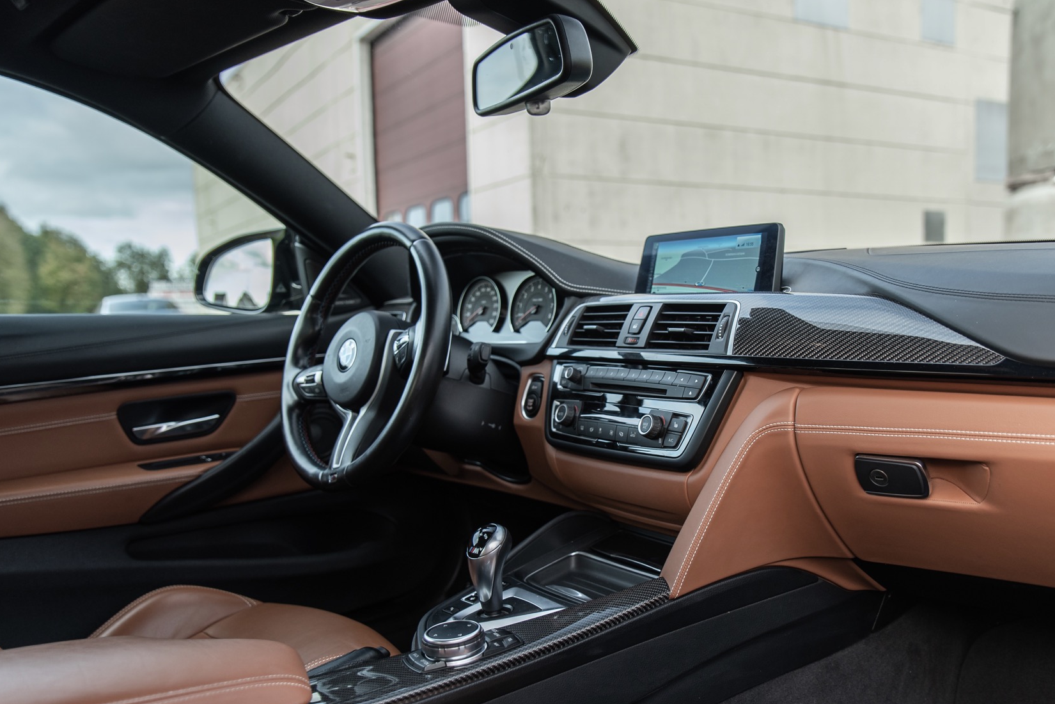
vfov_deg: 37.8
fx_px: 1026
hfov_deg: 54.0
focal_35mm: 35
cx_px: 640
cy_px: 387
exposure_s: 1/100
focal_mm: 24
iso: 200
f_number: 2.8
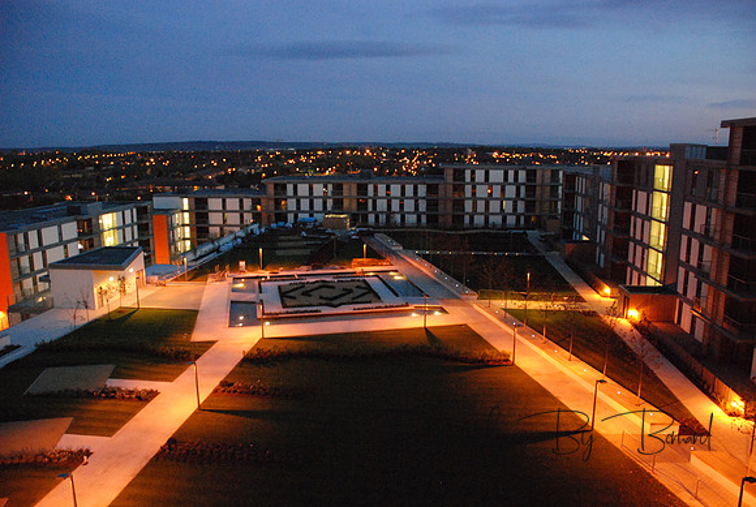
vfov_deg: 48.1
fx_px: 568
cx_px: 378
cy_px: 254
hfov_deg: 67.3
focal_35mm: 27
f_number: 3.5
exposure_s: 1/10
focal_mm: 18
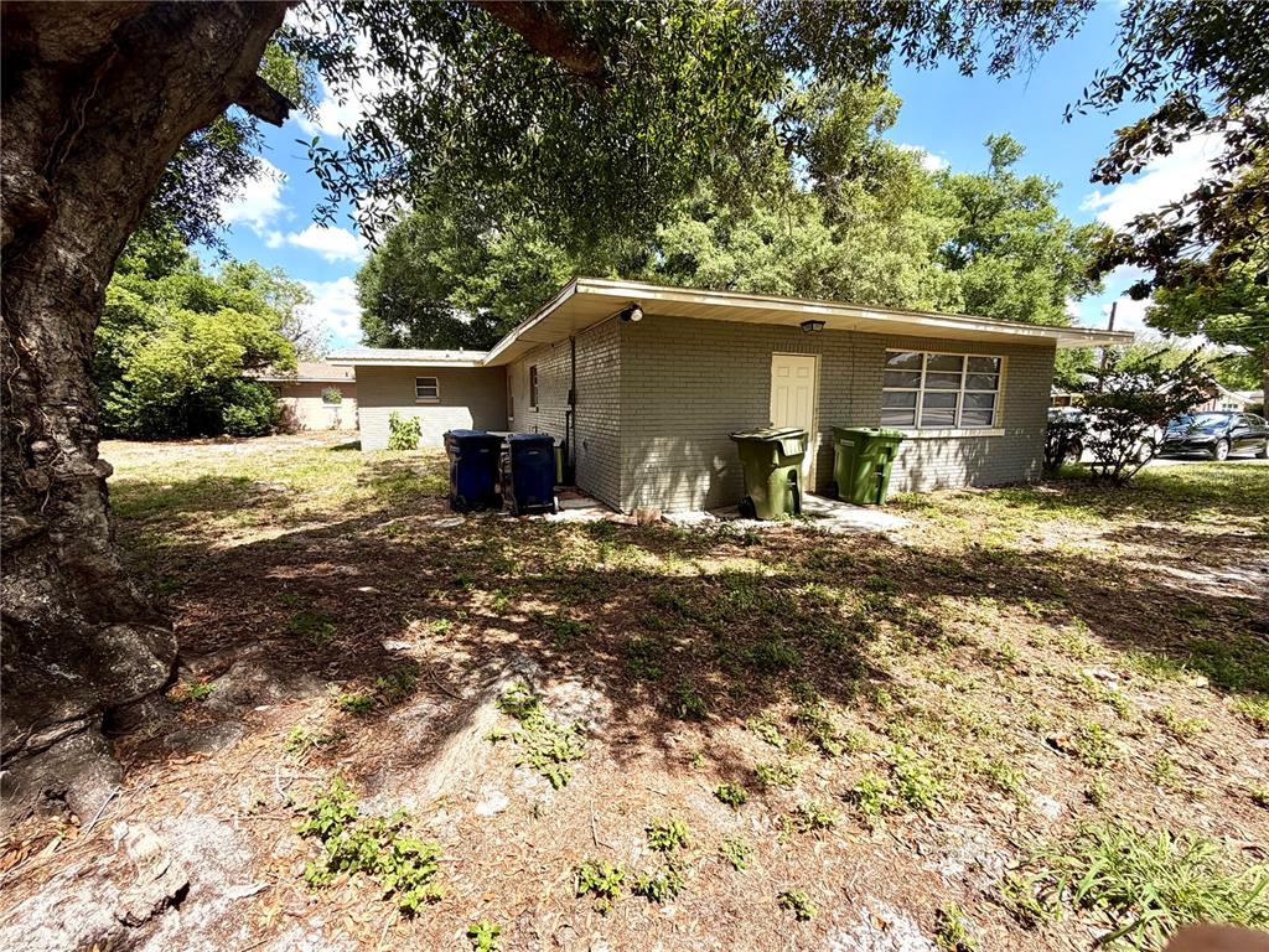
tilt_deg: -7.5
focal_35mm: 14
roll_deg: +1.1
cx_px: 634
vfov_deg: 85.7
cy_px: 476
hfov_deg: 102.1
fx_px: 513
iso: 40
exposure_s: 1/770
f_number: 2.2
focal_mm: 2.22
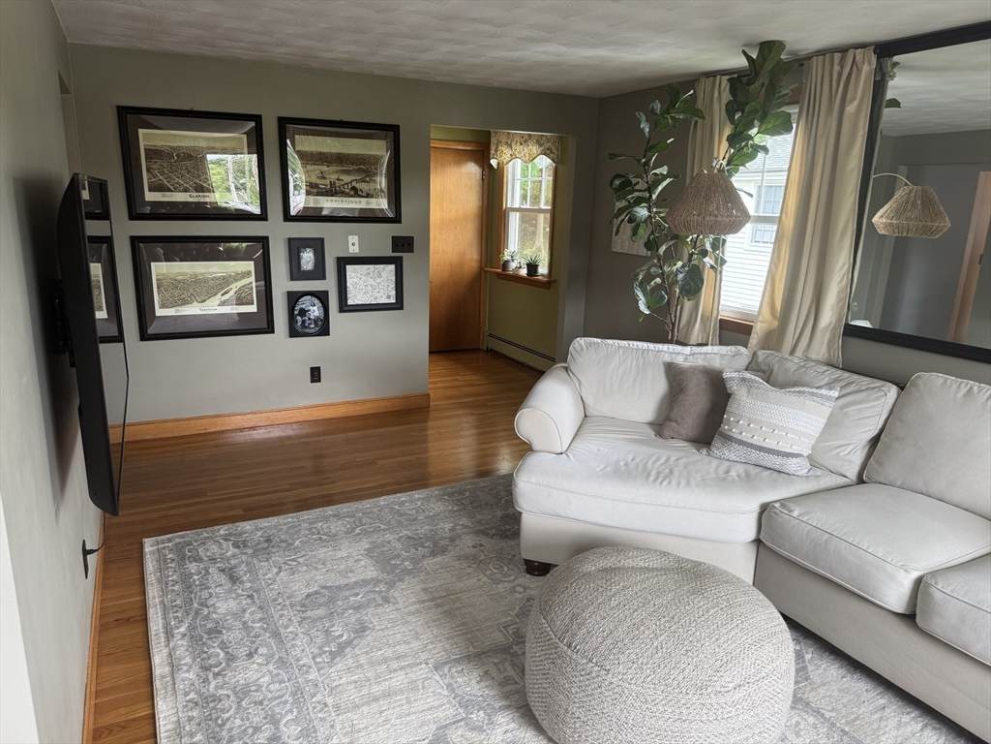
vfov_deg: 56.8
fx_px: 687
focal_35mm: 24
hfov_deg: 71.6
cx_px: 496
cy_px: 372
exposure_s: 1/60
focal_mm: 6.76
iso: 125
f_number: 1.78
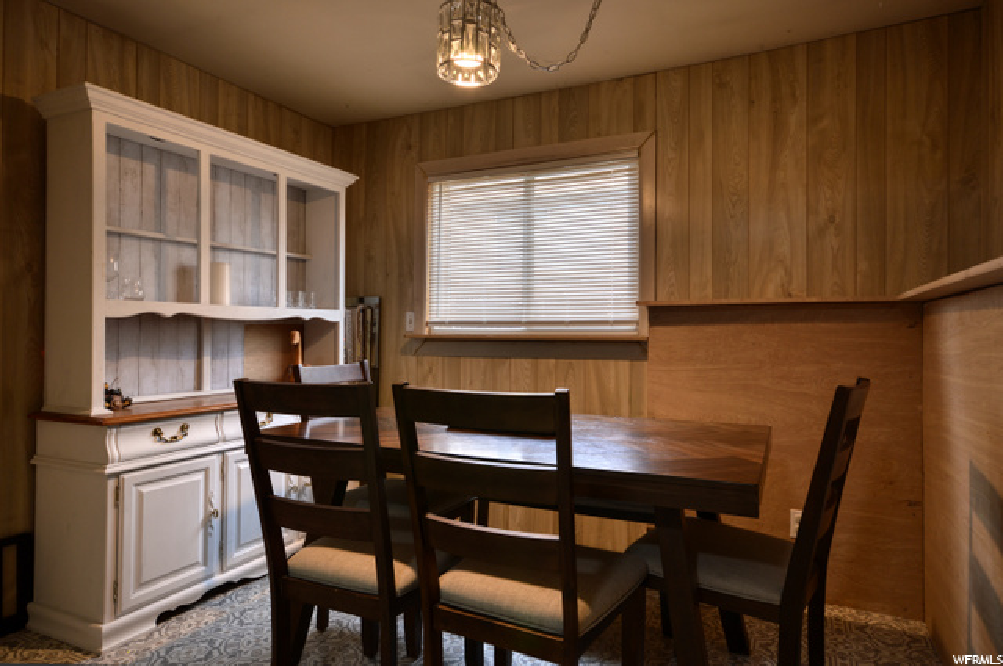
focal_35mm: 21
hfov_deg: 81.3
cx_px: 502
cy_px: 333
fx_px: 584
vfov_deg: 59.4
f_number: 8
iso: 100
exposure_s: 1/30
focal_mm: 14
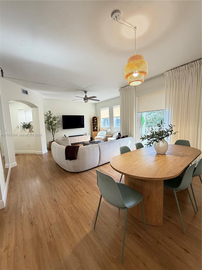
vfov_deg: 102.1
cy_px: 135
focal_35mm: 14
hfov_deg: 85.7
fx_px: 109
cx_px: 101
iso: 250
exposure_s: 1/60
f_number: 2.2
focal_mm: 2.22
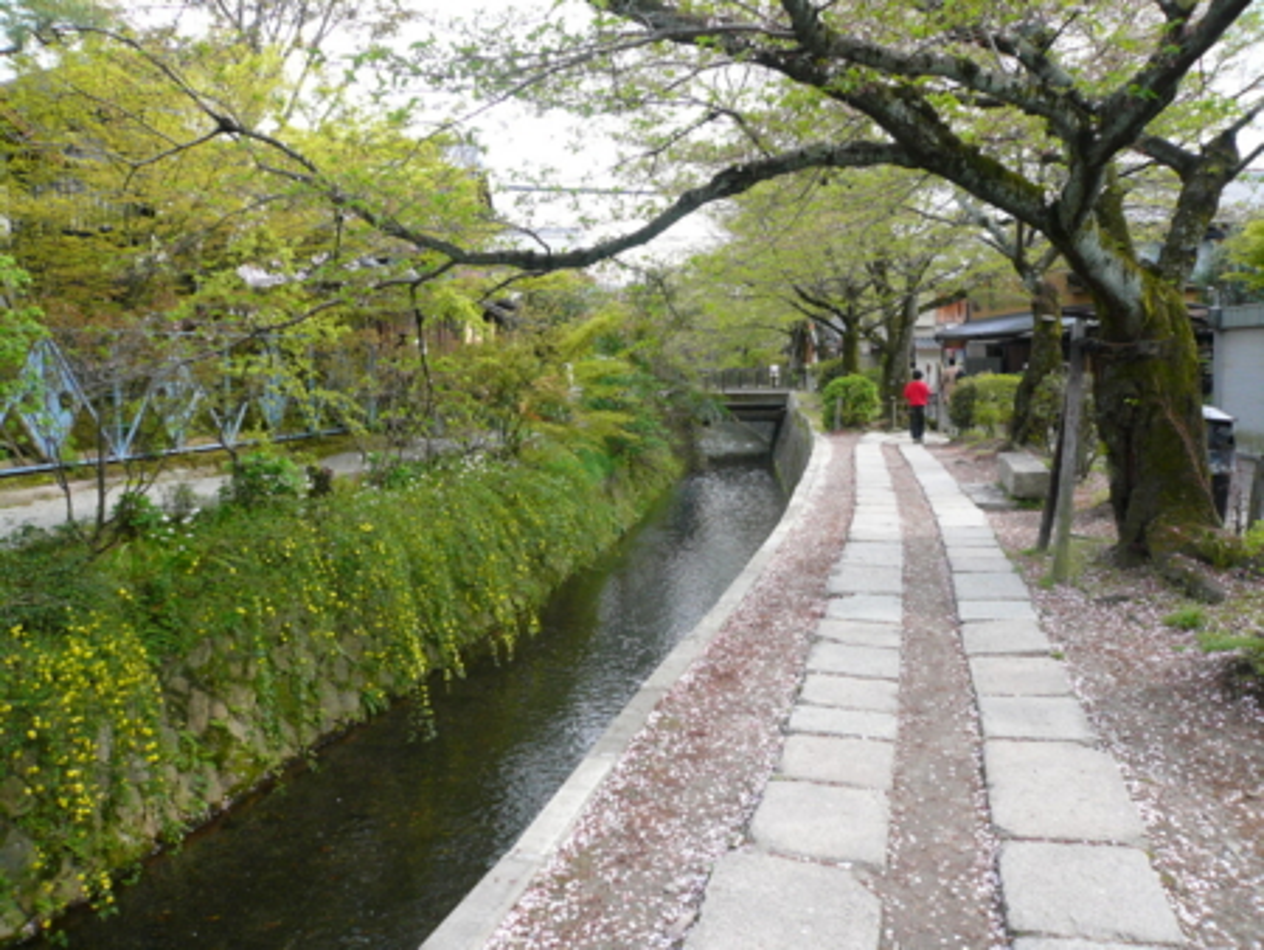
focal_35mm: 28
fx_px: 1023
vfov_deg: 49.8
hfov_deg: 63.4
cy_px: 475
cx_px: 632
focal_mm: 4.6
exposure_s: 1/250
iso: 100
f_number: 2.8
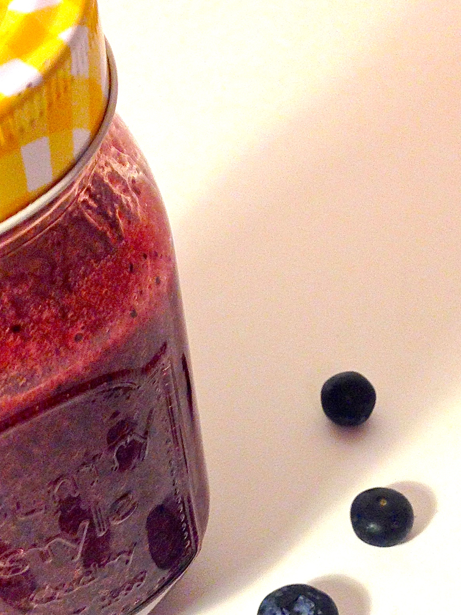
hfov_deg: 21.3
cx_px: 244
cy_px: 485
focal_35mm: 69
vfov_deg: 27.6
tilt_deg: -51.2
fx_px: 1225
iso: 80
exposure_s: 1/20
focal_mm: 4.12
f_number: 2.4
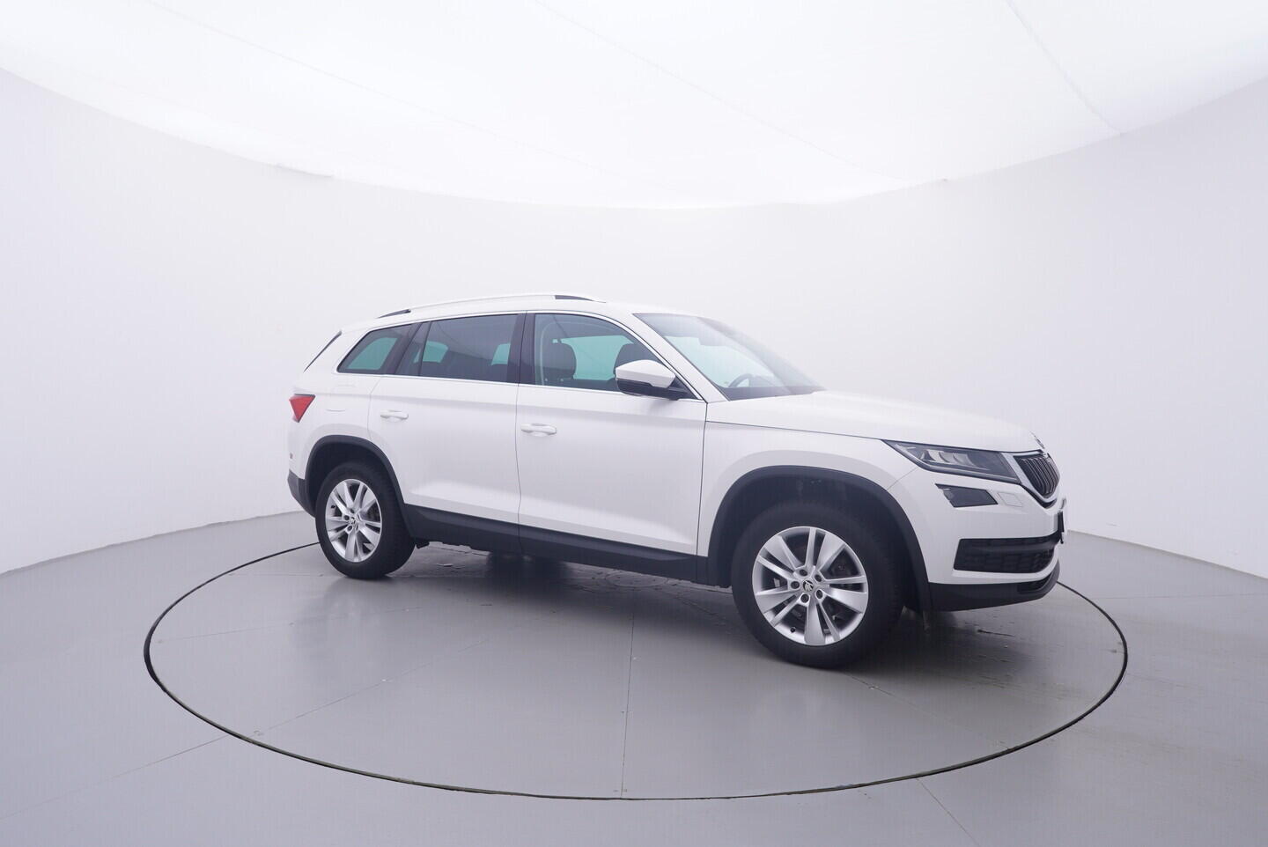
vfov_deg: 56.2
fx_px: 793
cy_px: 424
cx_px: 634
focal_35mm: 22
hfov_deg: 77.3
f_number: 5
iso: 200
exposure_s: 1/80
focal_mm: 15
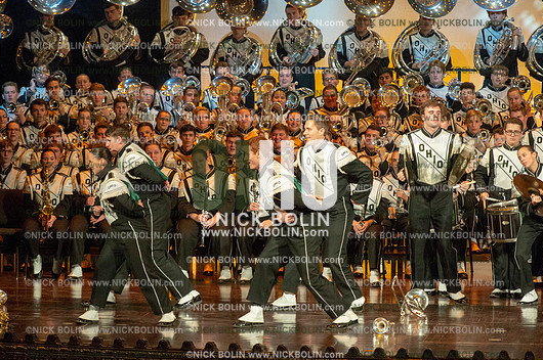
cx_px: 264
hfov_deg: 9.0
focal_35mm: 230
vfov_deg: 6.0
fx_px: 3465
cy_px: 188
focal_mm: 210
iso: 8000
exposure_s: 1/320
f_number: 5.6
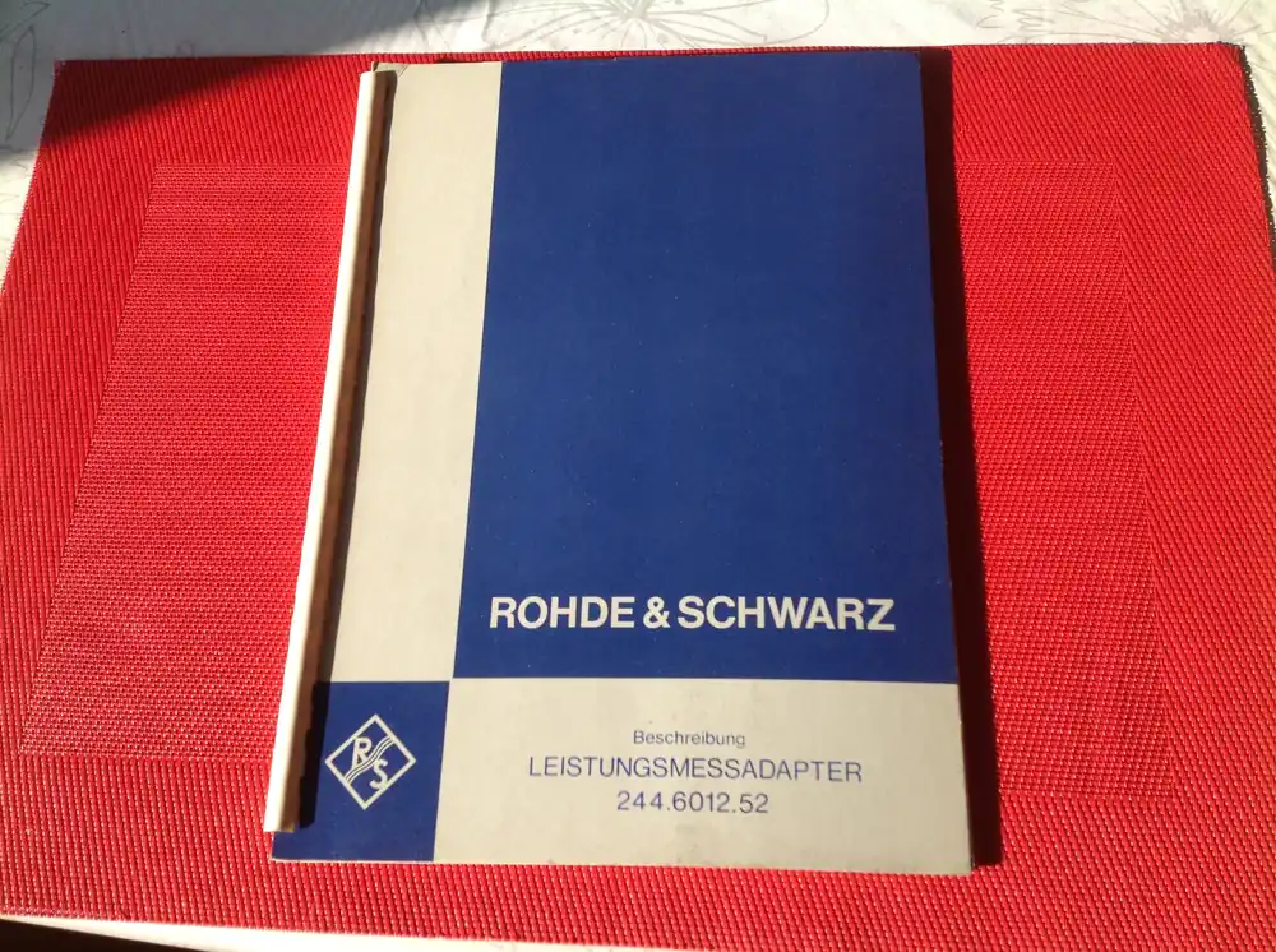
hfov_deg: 52.7
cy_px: 476
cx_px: 638
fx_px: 1288
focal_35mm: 35
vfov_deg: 40.6
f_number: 2.4
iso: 50
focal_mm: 4.28
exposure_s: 1/605
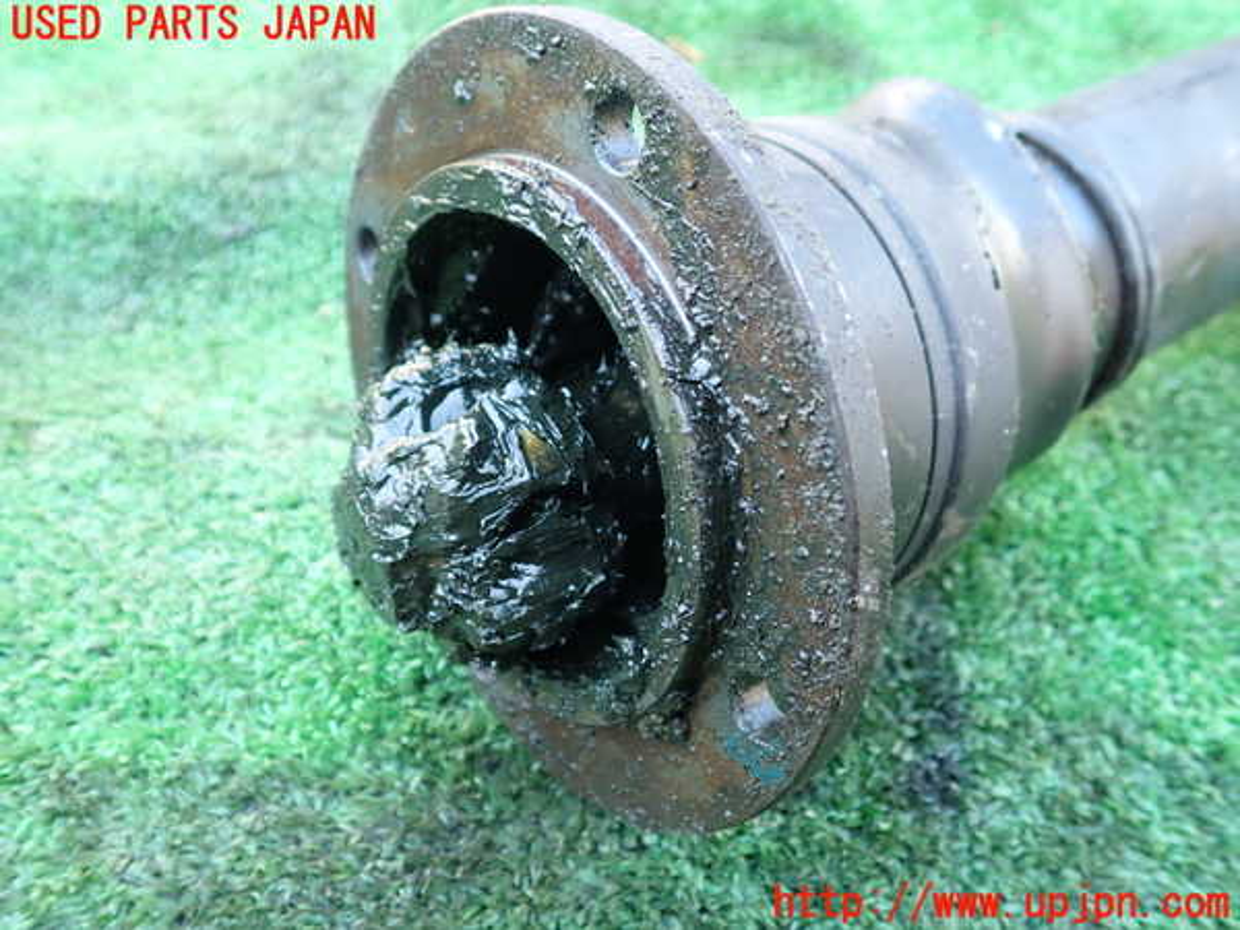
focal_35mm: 30
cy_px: 465
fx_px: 1075
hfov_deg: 60.0
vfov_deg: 46.8
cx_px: 620
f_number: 2.3
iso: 125
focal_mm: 5.4
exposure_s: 1/60
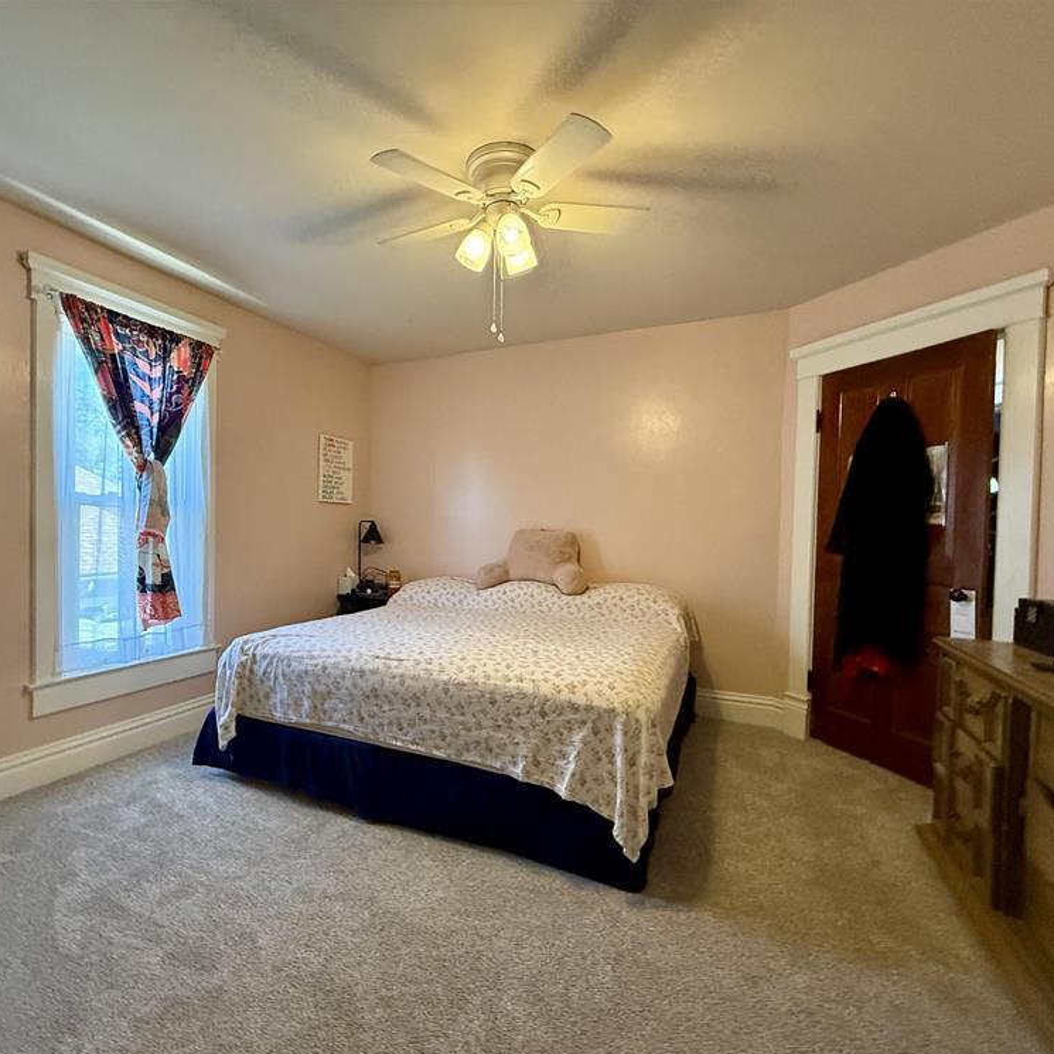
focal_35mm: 17
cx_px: 448
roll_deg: +1.5
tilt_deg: -0.9
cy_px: 542
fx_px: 586
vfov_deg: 83.9
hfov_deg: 83.4
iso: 640
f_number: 2.2
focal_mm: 2.22
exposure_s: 1/120
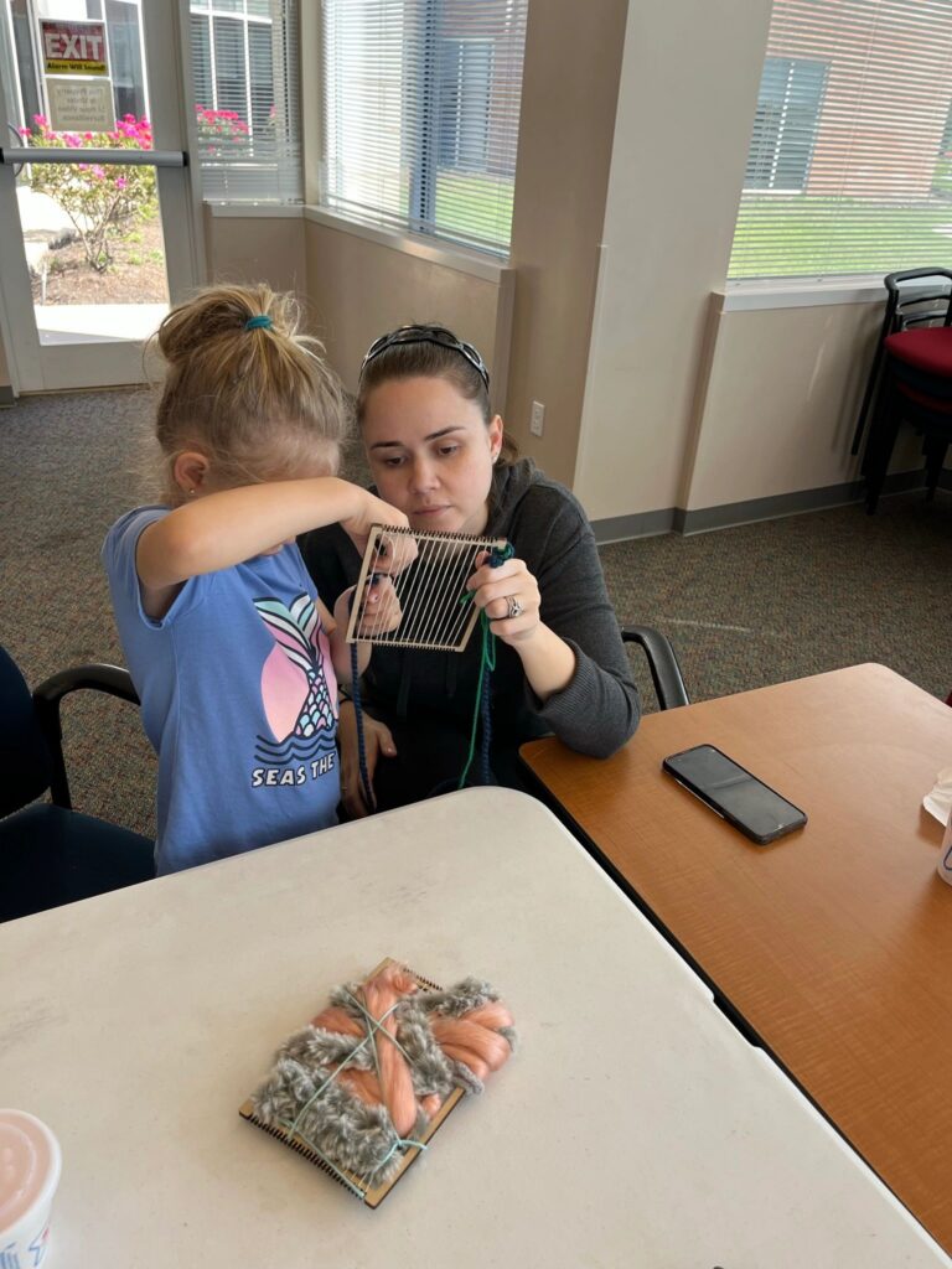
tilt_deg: -30.5
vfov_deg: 67.3
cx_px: 476
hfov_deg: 53.1
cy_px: 634
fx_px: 953
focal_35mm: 26
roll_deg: -5.1
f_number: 1.6
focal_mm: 5.1
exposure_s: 1/122
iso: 40
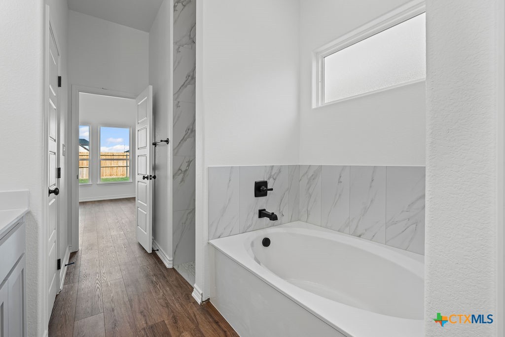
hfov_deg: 96.7
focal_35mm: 16
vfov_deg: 73.8
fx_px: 224
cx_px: 252
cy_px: 168
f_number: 11
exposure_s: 1/8
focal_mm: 16
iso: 640
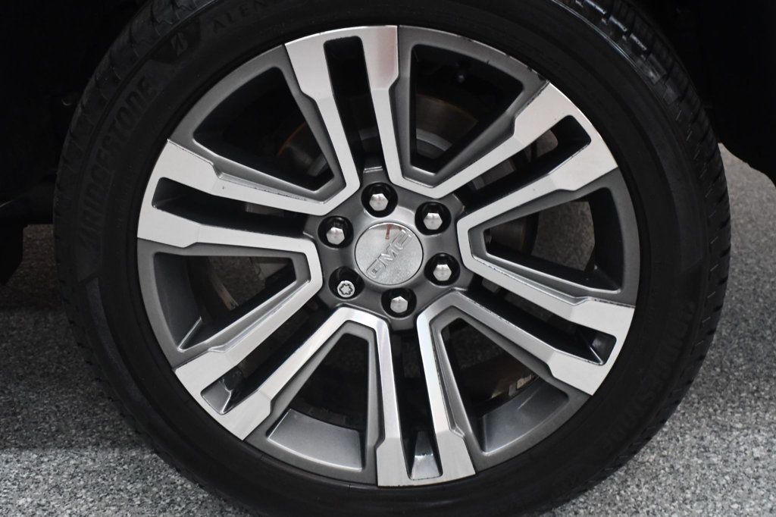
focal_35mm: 67
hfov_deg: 30.1
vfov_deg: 20.3
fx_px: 1444
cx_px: 388
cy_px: 258
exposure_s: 1/125
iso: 3200
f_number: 4.5
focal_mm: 45
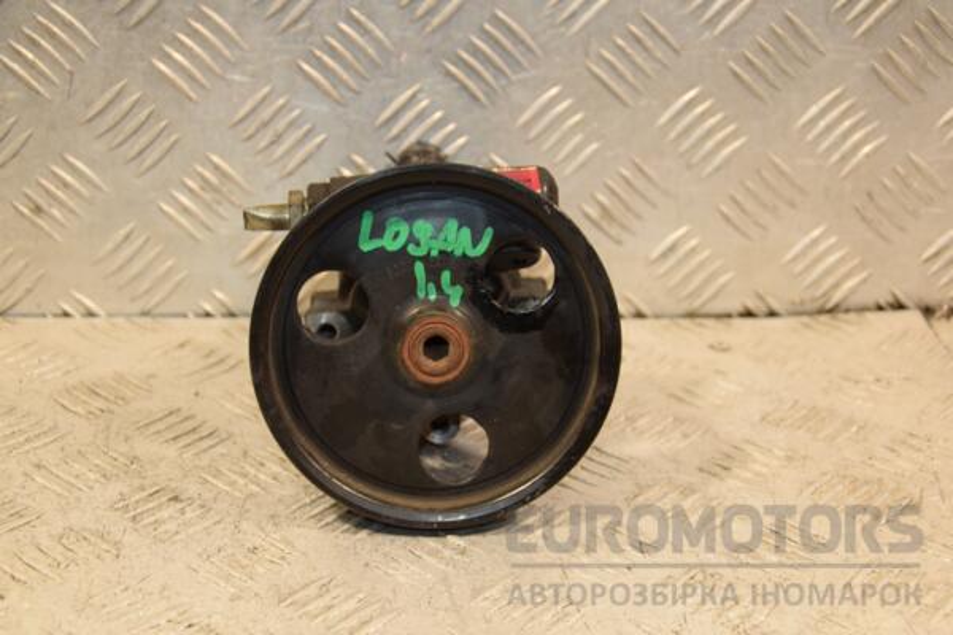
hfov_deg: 29.9
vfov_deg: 20.2
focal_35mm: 68
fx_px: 1787
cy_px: 318
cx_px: 476
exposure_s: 1/160
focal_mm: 45
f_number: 4.8
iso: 800
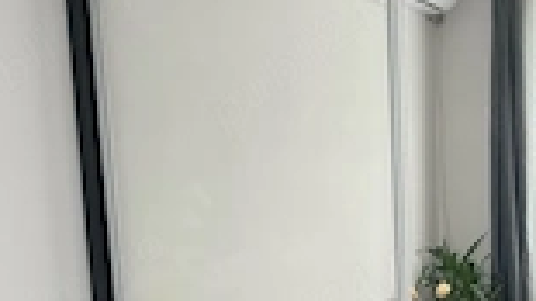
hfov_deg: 28.6
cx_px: 391
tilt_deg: -10.6
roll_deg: +1.9
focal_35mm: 73
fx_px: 1037
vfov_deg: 15.9
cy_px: 356
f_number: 1.5
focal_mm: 5.7
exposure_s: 1/121
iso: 50
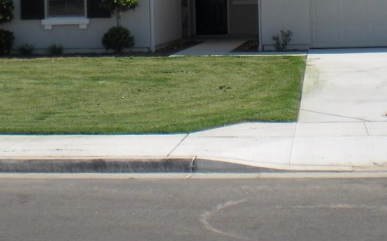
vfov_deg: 13.8
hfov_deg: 22.6
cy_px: -40
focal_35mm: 92
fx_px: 970
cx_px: 204
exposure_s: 1/472
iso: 64
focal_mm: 6.3
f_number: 4.6
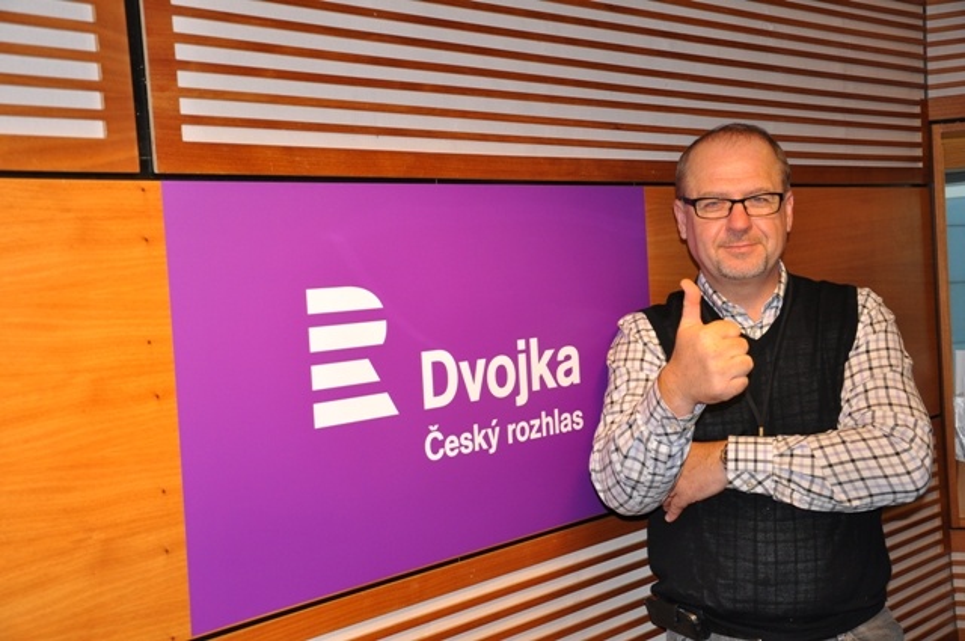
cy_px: 320
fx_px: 1205
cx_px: 482
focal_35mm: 45
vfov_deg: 29.8
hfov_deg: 43.7
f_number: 4.2
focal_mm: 30
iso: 400
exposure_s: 1/60
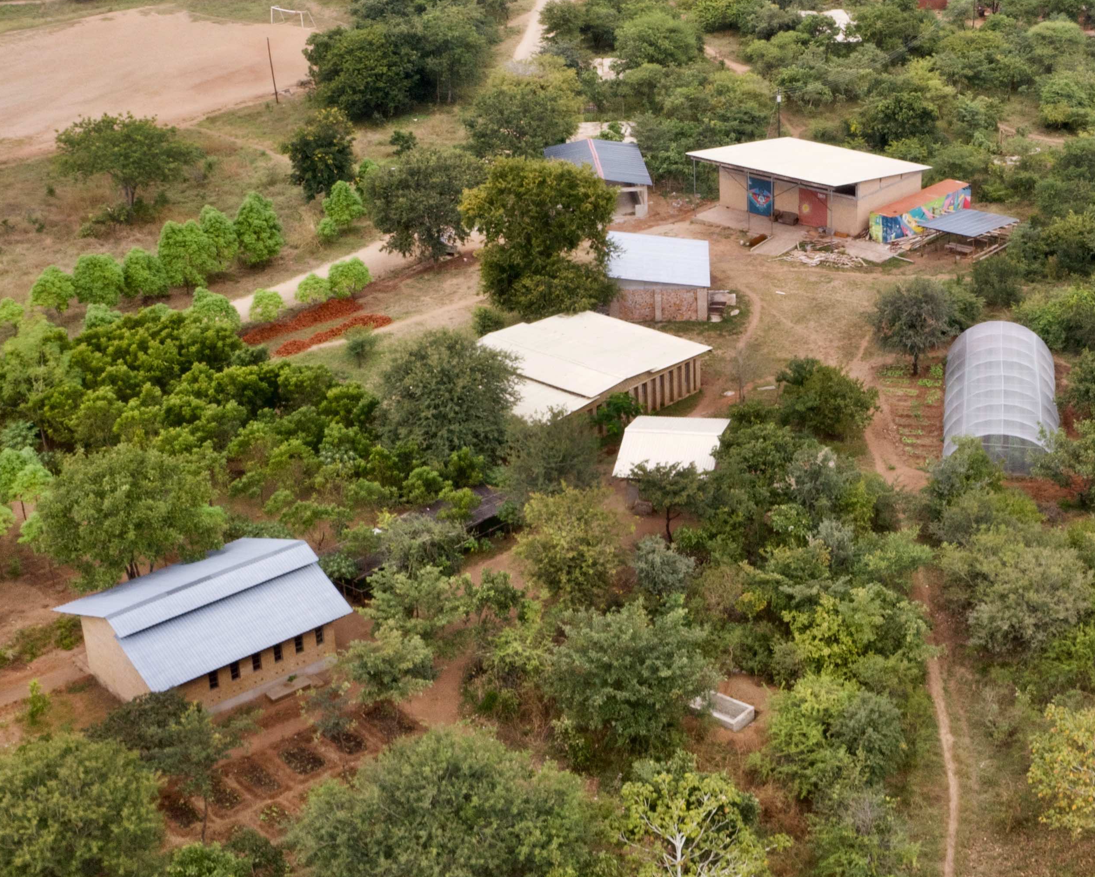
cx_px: 804
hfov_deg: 32.5
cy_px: 321
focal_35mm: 57
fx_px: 1847
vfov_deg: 26.6
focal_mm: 10.26
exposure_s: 1/30
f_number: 11
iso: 160
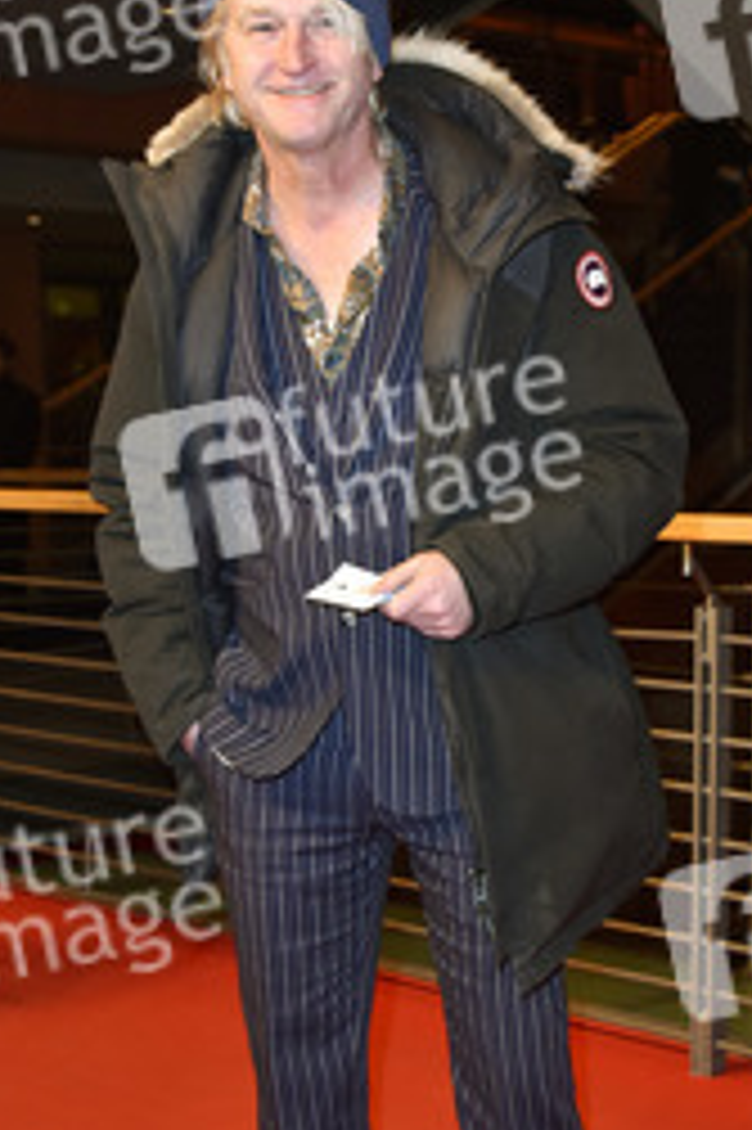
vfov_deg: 28.8
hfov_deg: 19.4
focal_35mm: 70
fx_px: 2196
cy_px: 689
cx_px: 482
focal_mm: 44
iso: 1600
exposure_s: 1/250
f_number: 5.6
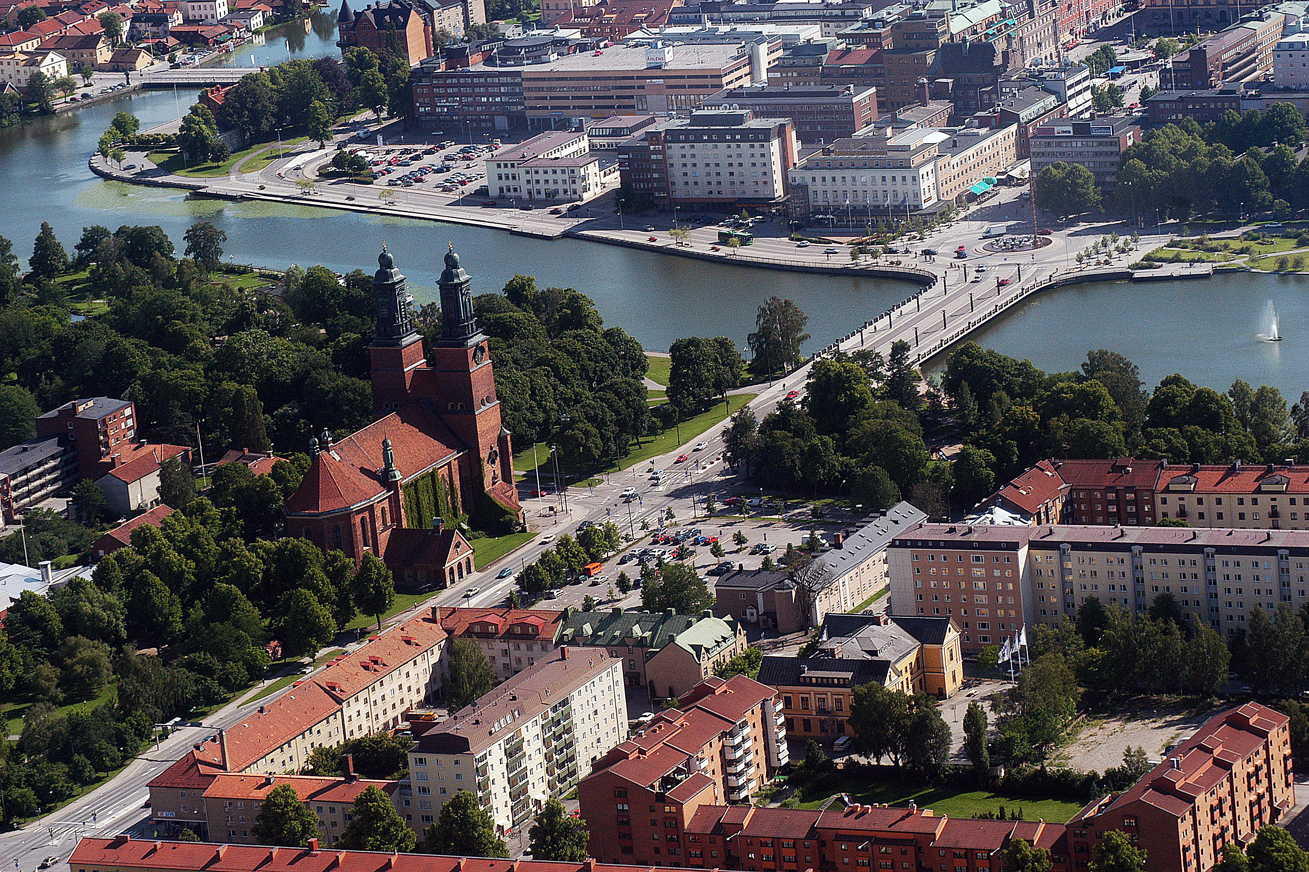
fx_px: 5454
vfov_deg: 9.1
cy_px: 436
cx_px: 654
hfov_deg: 13.7
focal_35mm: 150
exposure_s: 1/1000
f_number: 6.3
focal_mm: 100
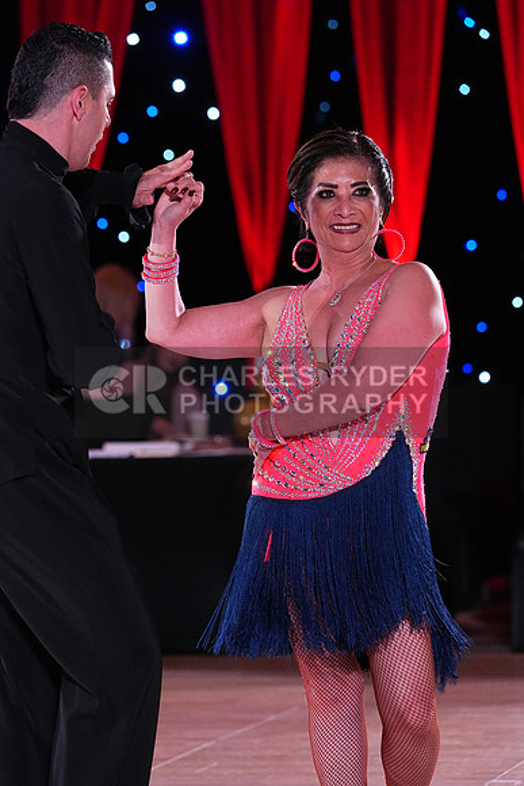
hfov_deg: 8.1
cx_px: 262
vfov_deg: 12.2
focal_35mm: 169
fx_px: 3687
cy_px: 393
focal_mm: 169
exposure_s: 1/320
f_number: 5
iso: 6400
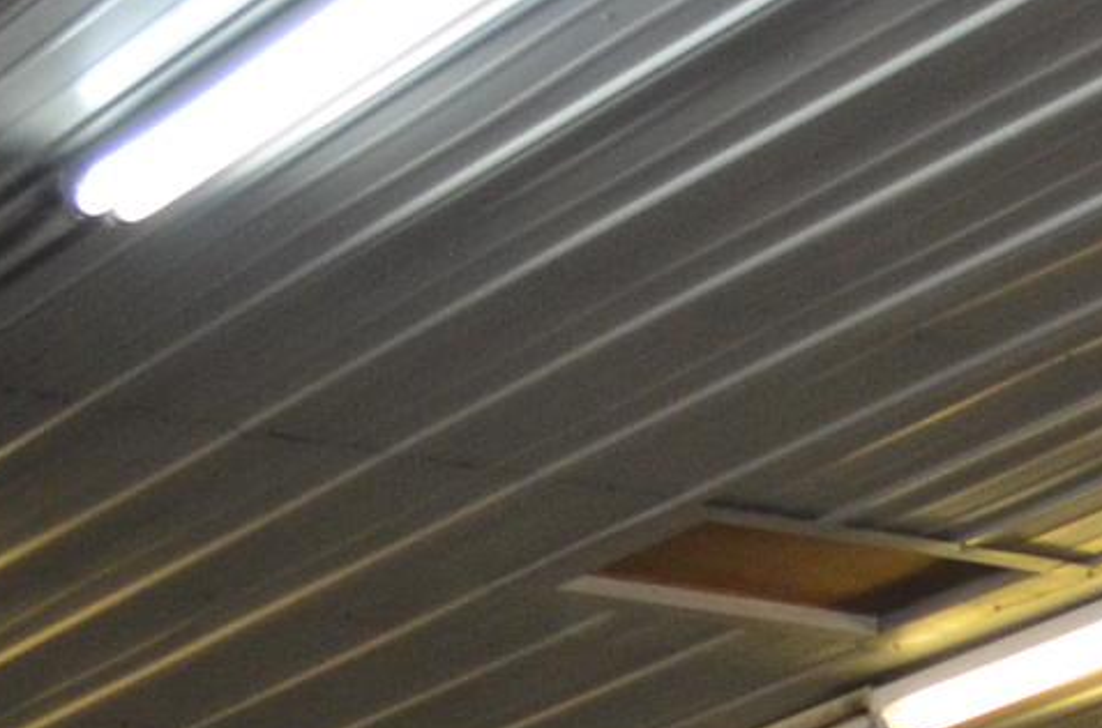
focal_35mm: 193
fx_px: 5892
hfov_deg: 10.3
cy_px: 1881
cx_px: 1741
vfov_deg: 6.6
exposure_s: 1/60
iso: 900
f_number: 3.8
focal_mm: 20
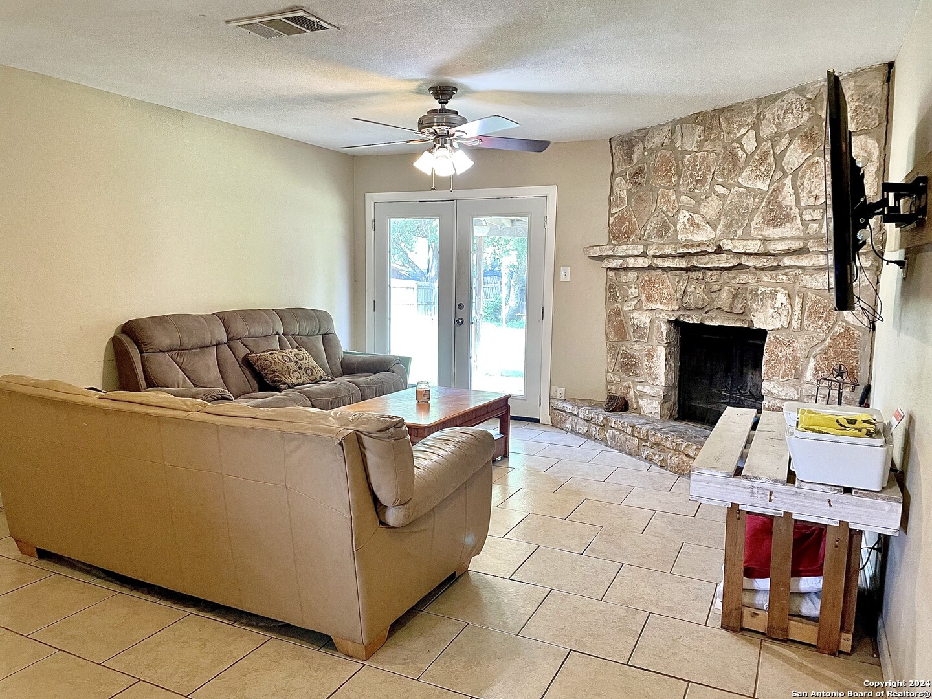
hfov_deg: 67.3
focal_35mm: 26
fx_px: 700
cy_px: 350
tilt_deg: -7.2
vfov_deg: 53.1
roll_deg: -1.1
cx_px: 466
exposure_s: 1/60
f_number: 1.6
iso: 160
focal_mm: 4.2
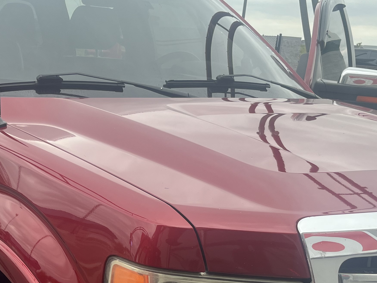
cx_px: 89
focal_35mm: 60
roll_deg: -3.8
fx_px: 653
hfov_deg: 31.5
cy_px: 258
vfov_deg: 23.7
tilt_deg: -18.7
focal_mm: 5.1
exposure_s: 1/409
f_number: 1.6
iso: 50
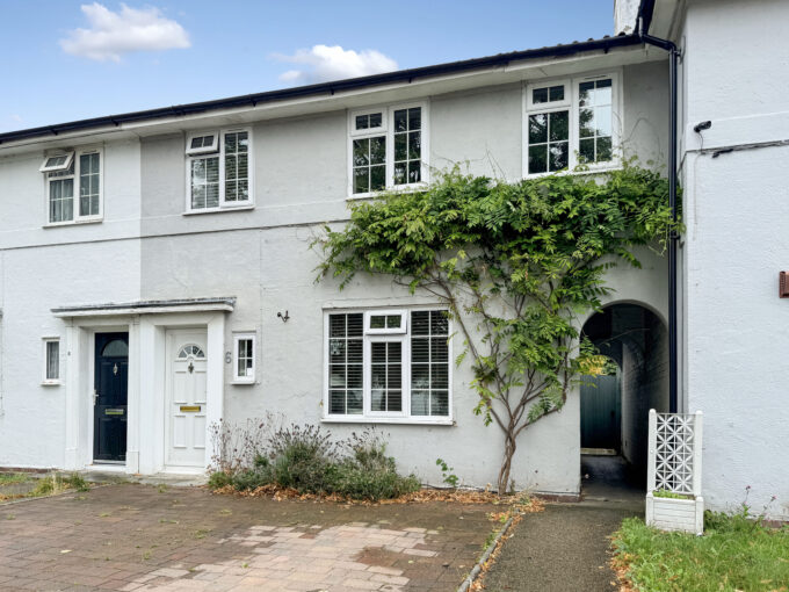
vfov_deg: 56.8
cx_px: 394
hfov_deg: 71.6
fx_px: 547
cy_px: 296
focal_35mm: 24
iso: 80
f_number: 1.78
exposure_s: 1/1215
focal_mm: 6.76
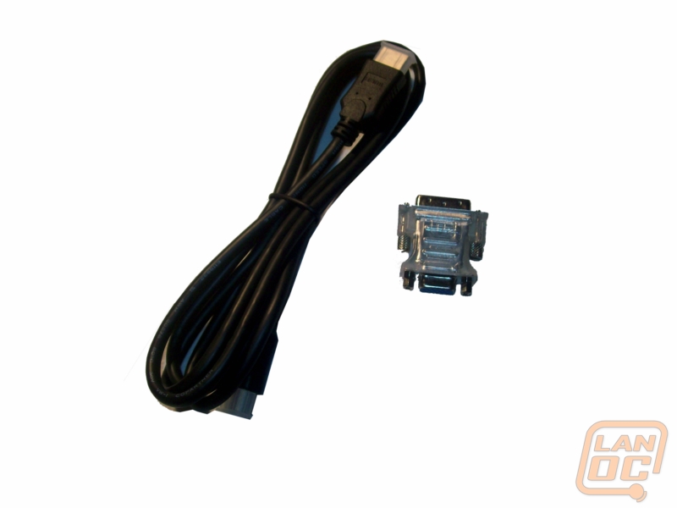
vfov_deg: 39.7
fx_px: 704
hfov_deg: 51.4
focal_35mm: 36
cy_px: 254
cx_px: 338
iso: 80
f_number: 2.7
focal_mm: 6
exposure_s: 1/64
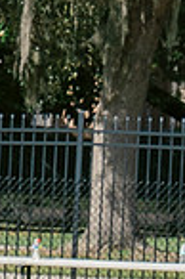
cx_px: -298
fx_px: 6814
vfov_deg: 2.3
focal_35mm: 882
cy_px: 308
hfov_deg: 1.6
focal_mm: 70
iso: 250
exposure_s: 1/1000
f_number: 5.6
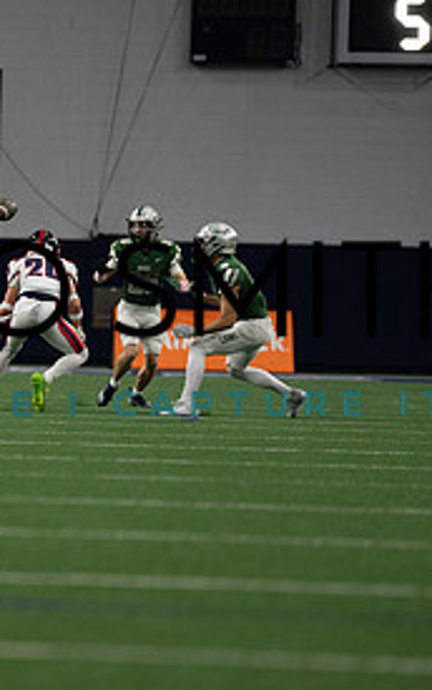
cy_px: 295
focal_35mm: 430
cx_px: -234
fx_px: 8096
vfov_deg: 4.9
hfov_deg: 3.0
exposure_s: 1/1000
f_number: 2.8
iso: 2000
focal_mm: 200
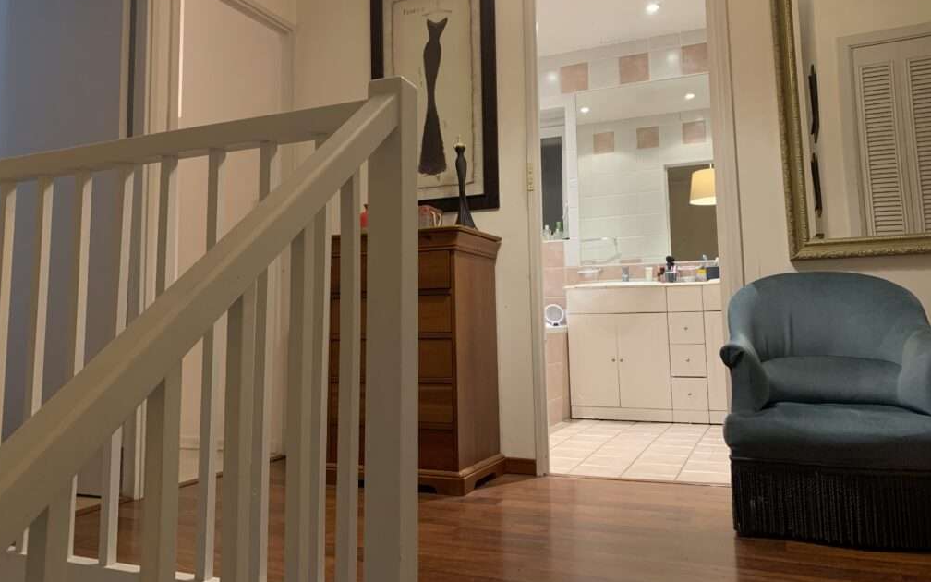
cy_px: 251
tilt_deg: +6.2
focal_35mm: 28
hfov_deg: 66.5
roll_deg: +1.1
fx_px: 710
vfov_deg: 44.4
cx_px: 459
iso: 320
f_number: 1.8
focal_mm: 4.25
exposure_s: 1/33
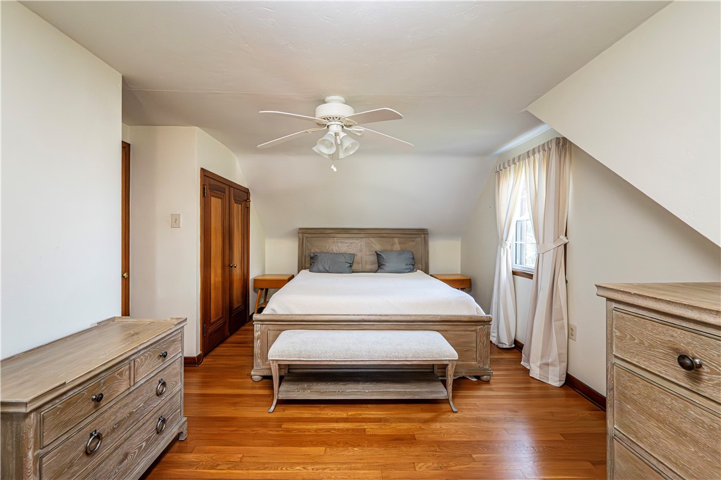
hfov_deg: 104.3
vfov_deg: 81.1
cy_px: 240
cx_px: 360
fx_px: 280
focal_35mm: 14
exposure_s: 1/80
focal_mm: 14
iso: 5000
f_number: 8
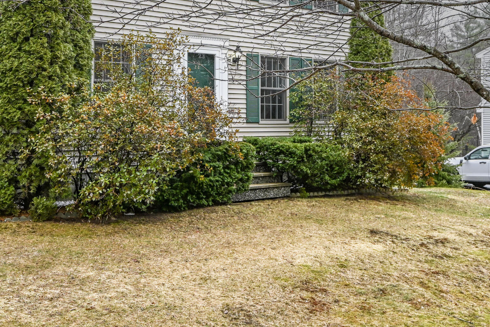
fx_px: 660
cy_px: 102
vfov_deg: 27.6
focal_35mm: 48
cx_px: 200
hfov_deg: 40.6
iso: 125
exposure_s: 1/250
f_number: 5.6
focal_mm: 16.5
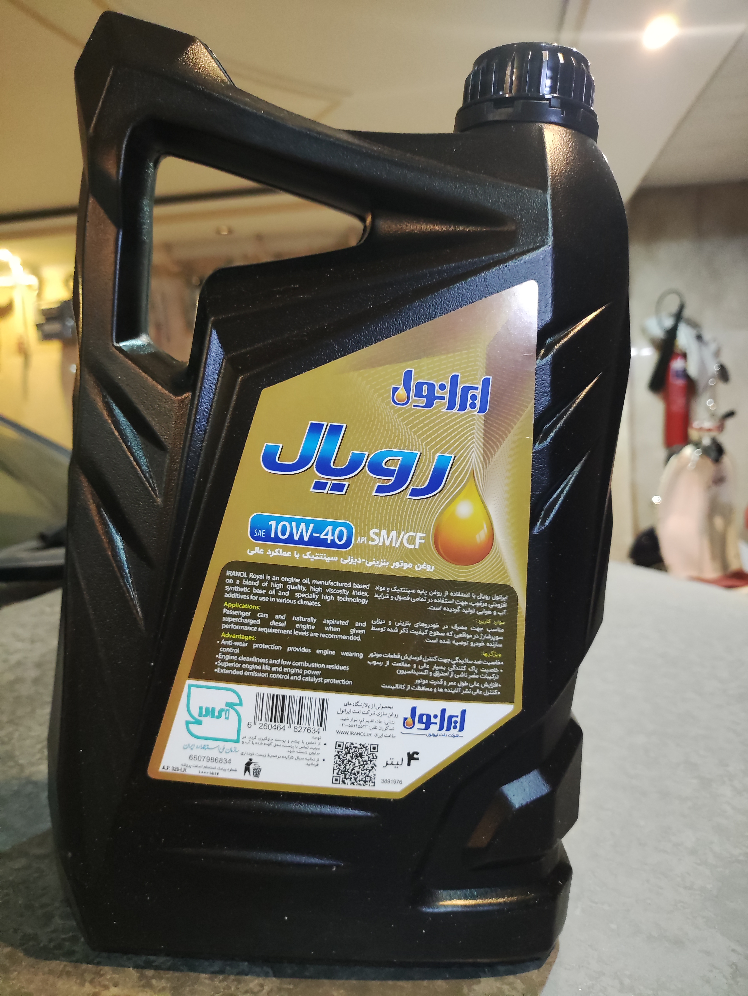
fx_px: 720
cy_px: 498
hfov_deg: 54.9
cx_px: 374
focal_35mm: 25
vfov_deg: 69.4
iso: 2000
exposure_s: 1/52
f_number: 1.79
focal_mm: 4.71
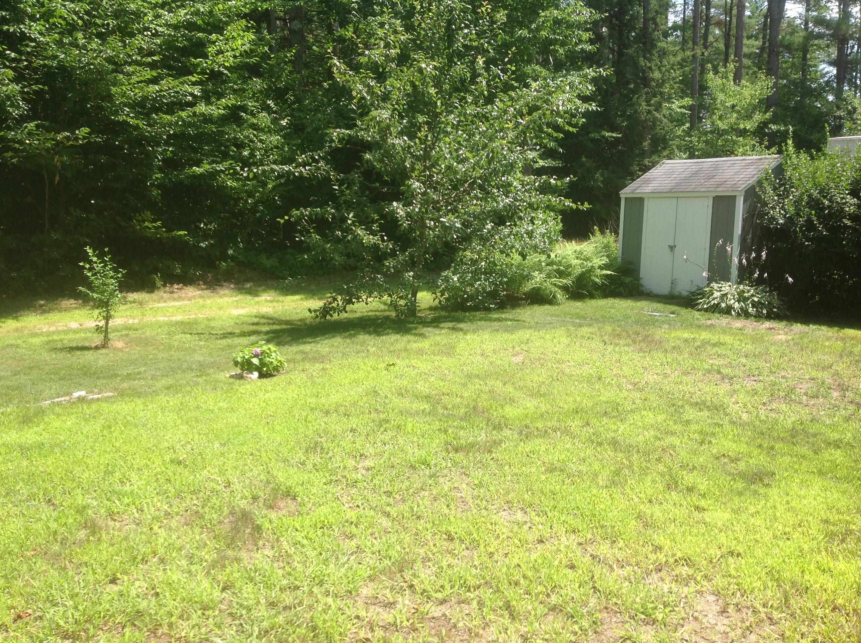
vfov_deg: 40.6
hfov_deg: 52.7
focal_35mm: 35
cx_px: 430
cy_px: 322
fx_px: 869
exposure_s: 1/703
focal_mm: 4.28
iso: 50
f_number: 2.4
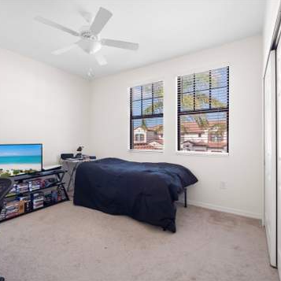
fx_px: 174
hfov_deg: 77.6
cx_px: 133
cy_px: 140
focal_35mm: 19
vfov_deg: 77.7
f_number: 7.1
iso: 200
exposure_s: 1/3
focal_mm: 8
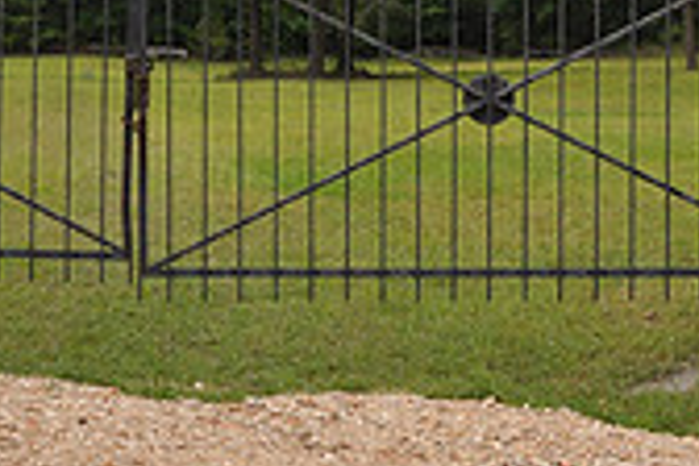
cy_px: -119
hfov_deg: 17.9
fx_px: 2213
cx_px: 229
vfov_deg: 11.7
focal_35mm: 114
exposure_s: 1/100
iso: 200
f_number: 10
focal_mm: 22
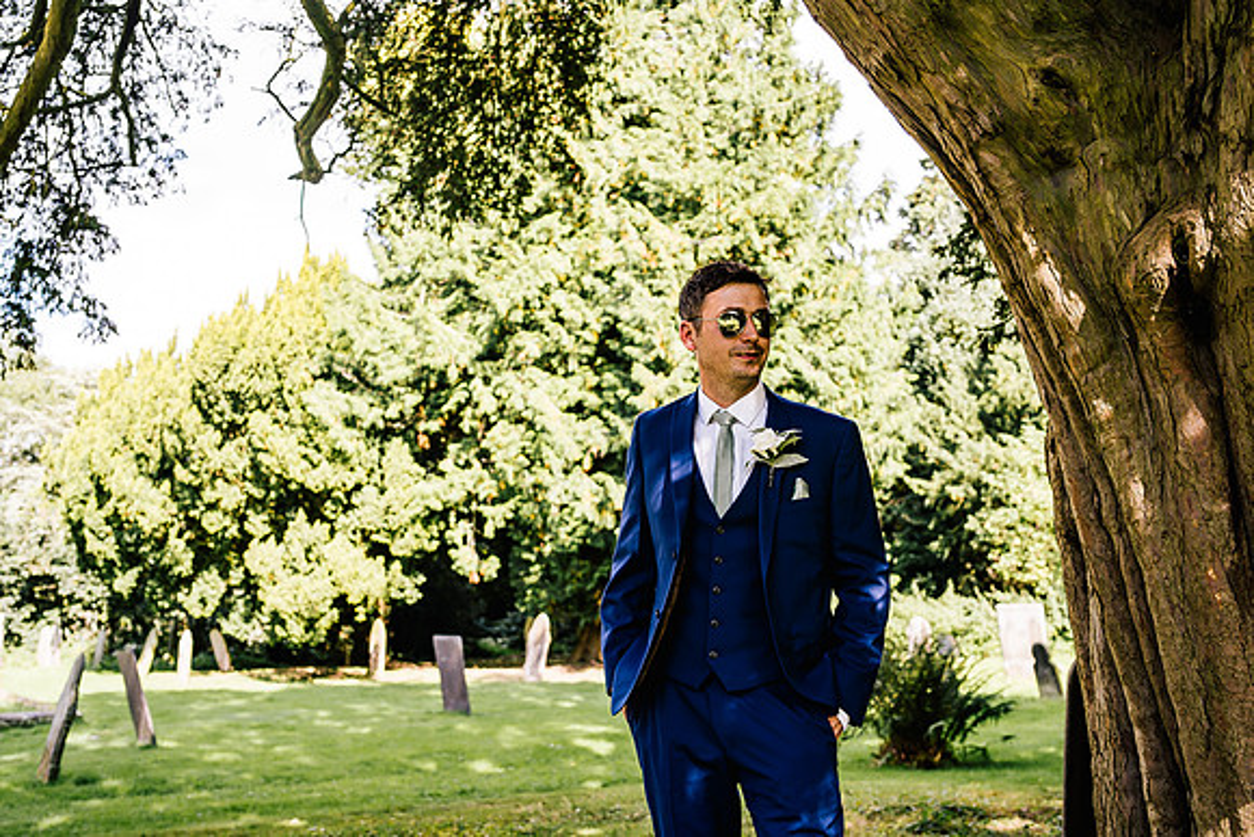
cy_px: 418
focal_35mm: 35
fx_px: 1219
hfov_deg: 54.4
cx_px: 627
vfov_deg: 37.9
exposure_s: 1/125
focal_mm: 35
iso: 125
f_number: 4
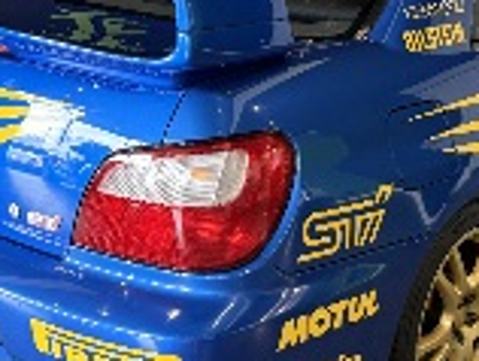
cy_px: 161
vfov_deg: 23.3
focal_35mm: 63
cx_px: 327
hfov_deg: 30.4
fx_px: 873
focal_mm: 6.76
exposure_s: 1/50
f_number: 1.78
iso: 320
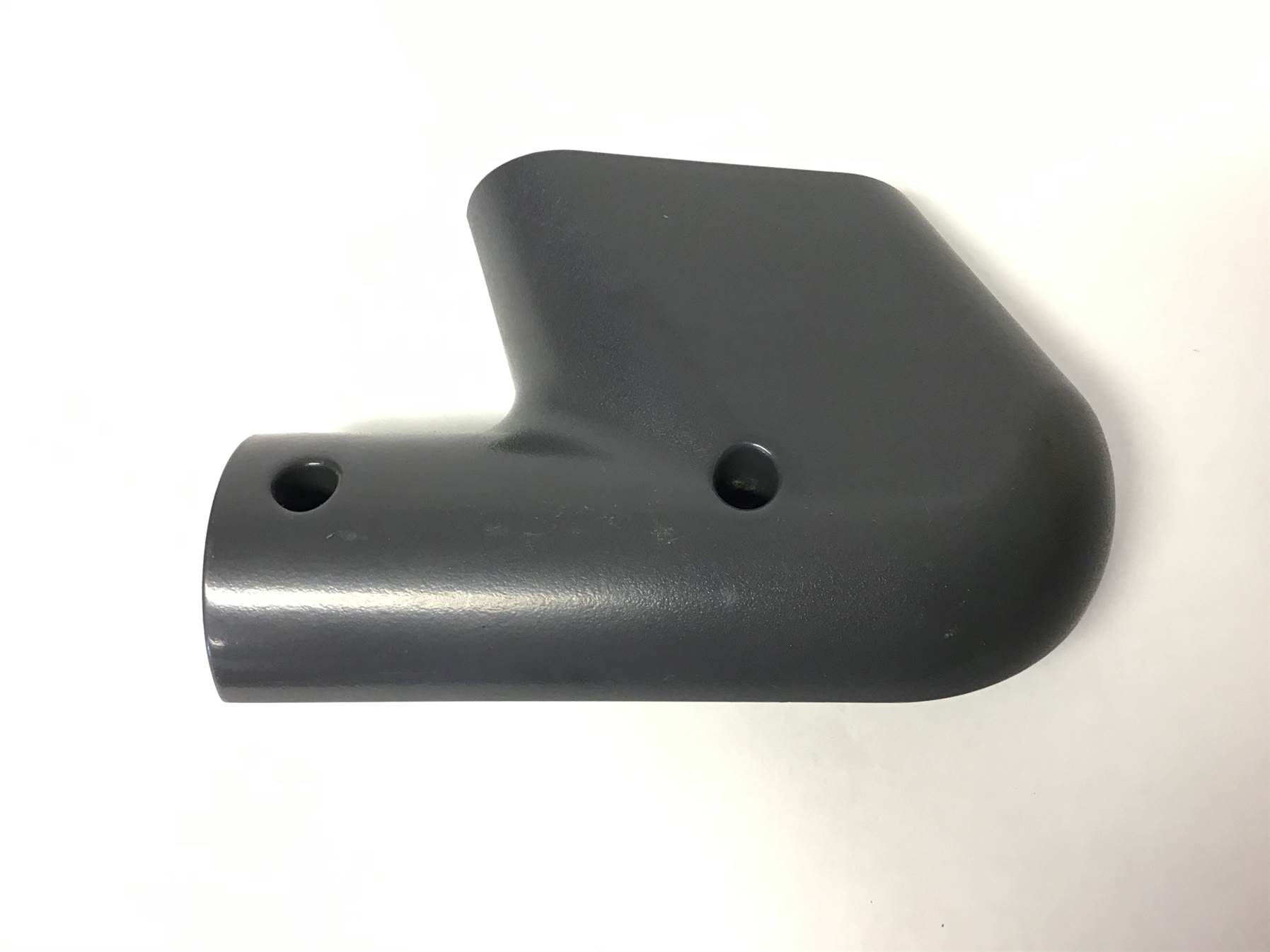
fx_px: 1137
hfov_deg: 58.4
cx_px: 635
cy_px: 476
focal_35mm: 31
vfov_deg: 45.4
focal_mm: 3.3
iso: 80
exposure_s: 1/33
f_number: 2.4
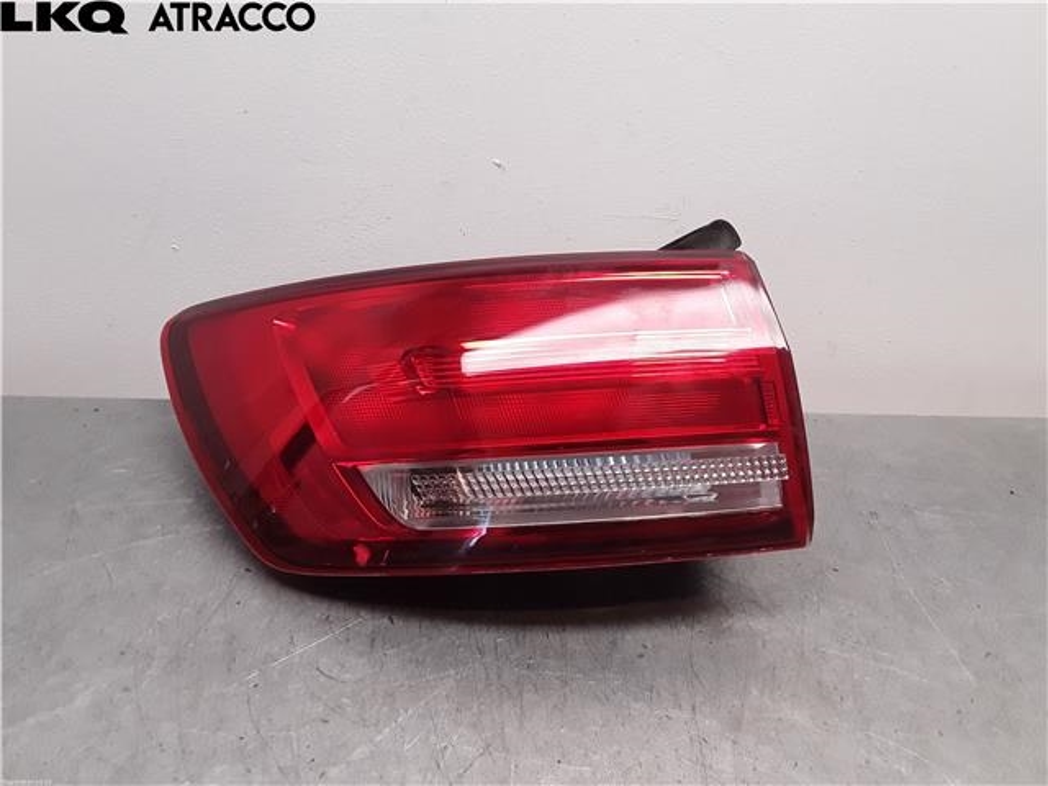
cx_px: 524
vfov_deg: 49.7
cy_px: 393
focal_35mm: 28
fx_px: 848
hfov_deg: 63.4
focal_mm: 2.91
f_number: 1.9
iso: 100
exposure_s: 1/142
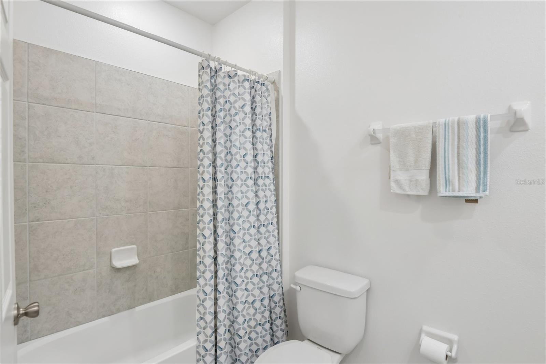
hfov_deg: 93.3
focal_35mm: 17
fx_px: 258
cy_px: 182
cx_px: 273
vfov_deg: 70.4
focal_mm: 17
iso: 400
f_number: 8
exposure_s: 1/20
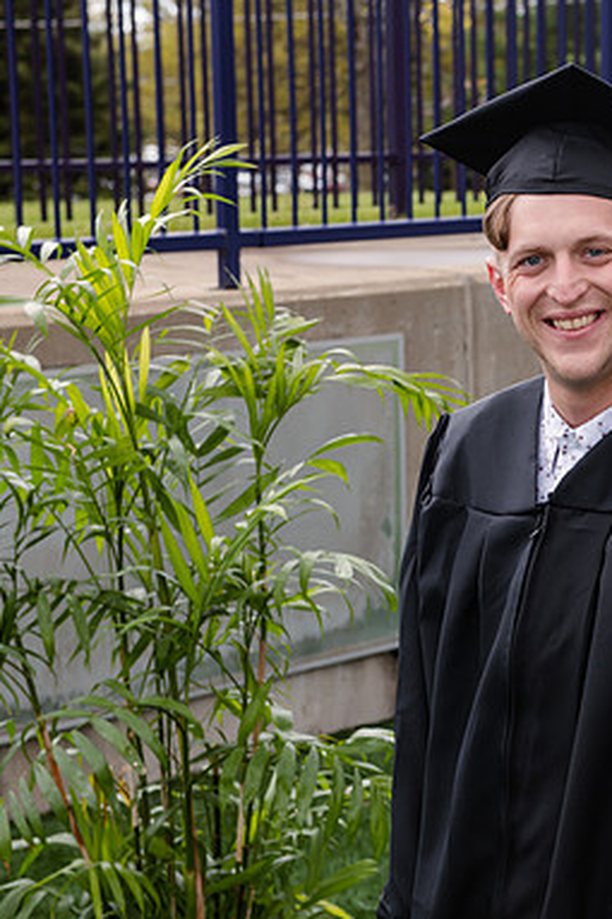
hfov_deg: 14.3
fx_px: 2399
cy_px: 491
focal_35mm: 94
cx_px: 622
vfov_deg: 21.7
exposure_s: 1/200
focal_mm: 58
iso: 250
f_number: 5.6
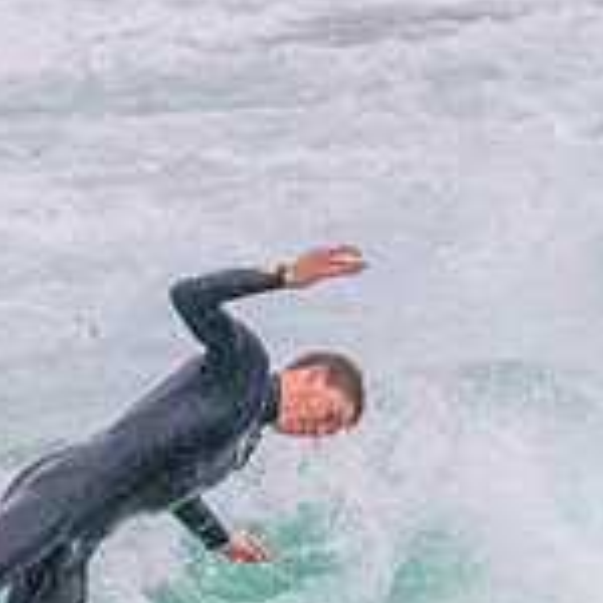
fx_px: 51694
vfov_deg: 0.7
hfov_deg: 0.7
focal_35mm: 2623
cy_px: 697
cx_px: 241
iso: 7200
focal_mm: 800
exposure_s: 1/1250
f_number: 11
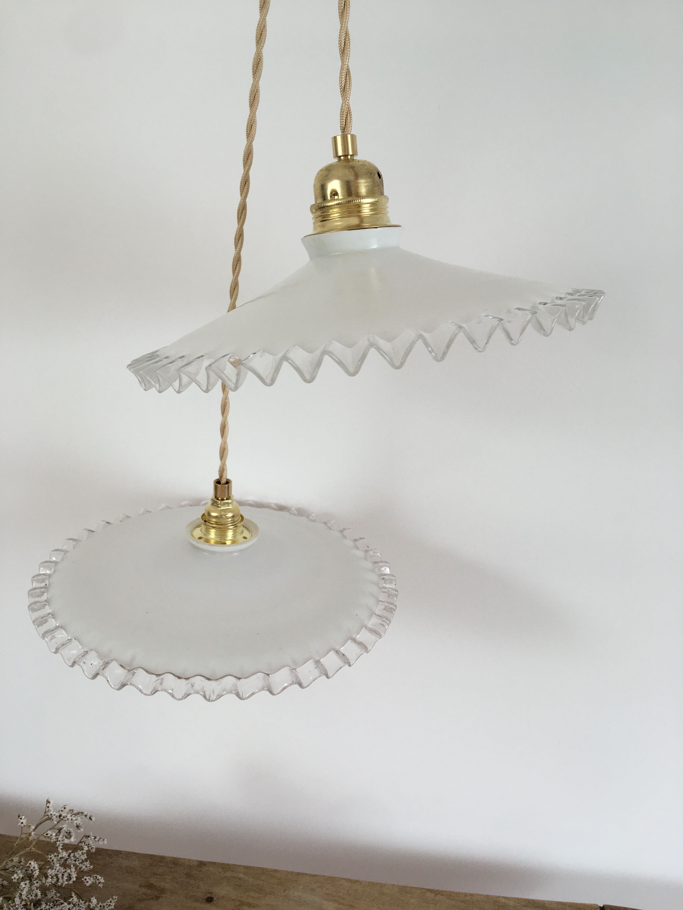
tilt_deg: -23.7
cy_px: 455
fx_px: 763
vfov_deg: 61.7
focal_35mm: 29
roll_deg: -6.7
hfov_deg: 48.2
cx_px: 342
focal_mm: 4.15
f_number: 2.2
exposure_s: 1/100
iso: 32
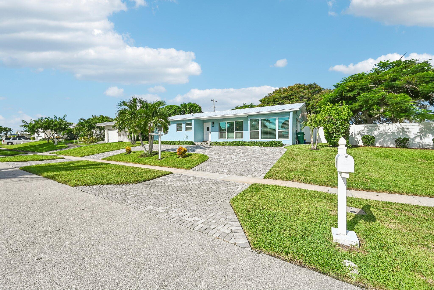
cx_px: 217
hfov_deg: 104.3
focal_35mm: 14
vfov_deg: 81.2
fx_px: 169
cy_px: 145
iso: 1250
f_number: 8
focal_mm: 14
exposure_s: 1/6400
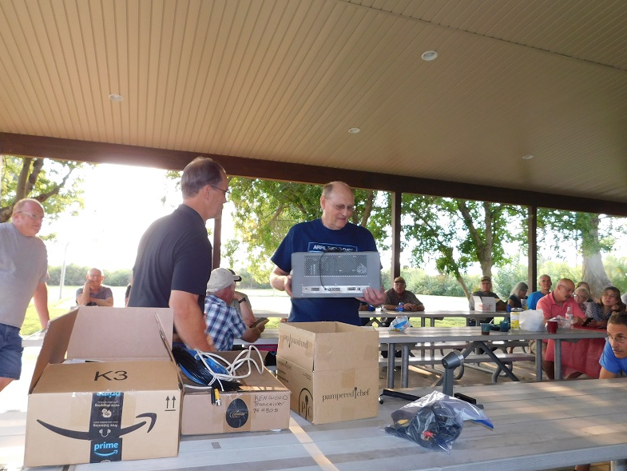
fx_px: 489
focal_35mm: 27
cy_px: 242
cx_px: 313
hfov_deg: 65.3
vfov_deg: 51.4
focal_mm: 4
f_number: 3
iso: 125
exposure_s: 1/50
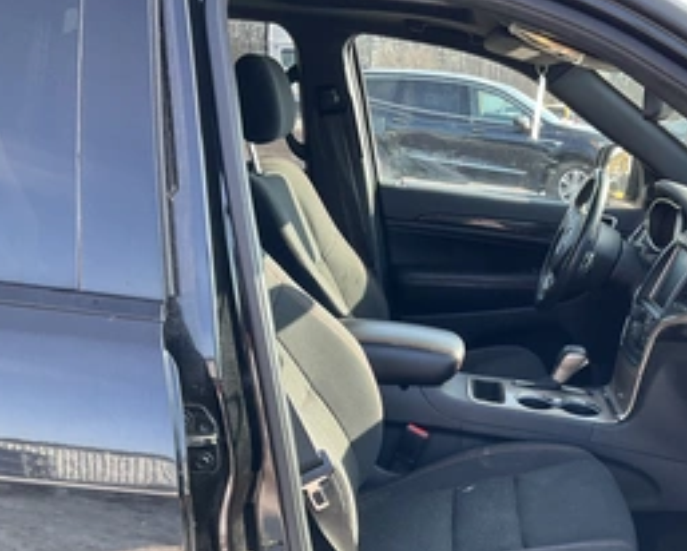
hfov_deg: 40.8
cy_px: 380
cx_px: 516
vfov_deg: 33.8
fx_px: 895
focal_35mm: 44
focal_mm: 3
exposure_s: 1/122
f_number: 1.8
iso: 25
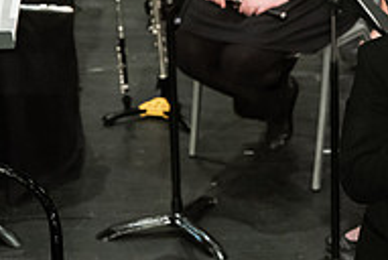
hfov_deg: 4.1
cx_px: 457
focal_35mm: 500
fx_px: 5397
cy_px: 68
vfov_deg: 2.8
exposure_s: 1/200
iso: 5000
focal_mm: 165
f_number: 4.5
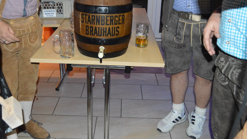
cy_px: 52
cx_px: 118
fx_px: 262
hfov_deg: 50.5
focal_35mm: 40
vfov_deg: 29.6
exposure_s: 1/60
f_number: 3.8
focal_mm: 22
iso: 3200
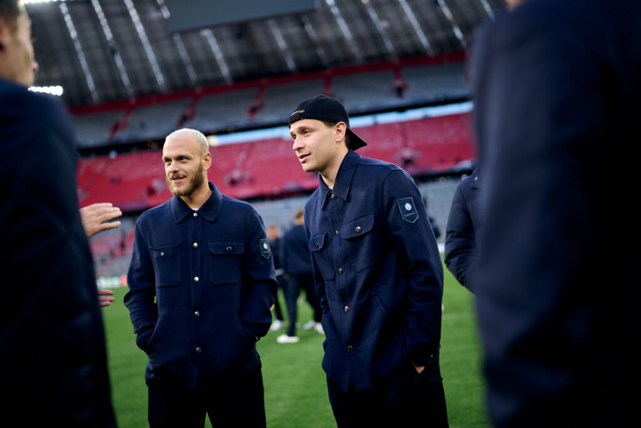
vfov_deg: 37.9
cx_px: 320
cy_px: 214
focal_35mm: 35
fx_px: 623
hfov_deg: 54.4
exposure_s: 1/500
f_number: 1.2
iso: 160
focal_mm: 35
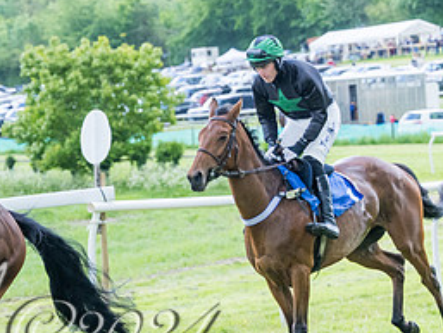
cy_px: 211
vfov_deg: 7.9
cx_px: -111
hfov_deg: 10.4
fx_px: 2394
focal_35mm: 187
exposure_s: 1/1600
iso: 800
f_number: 4
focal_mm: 70
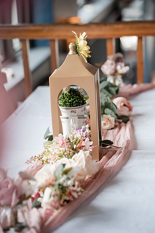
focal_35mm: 135
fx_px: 872
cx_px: 78
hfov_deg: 10.2
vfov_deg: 15.2
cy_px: 116
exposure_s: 1/250
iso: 800
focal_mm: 135
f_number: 4
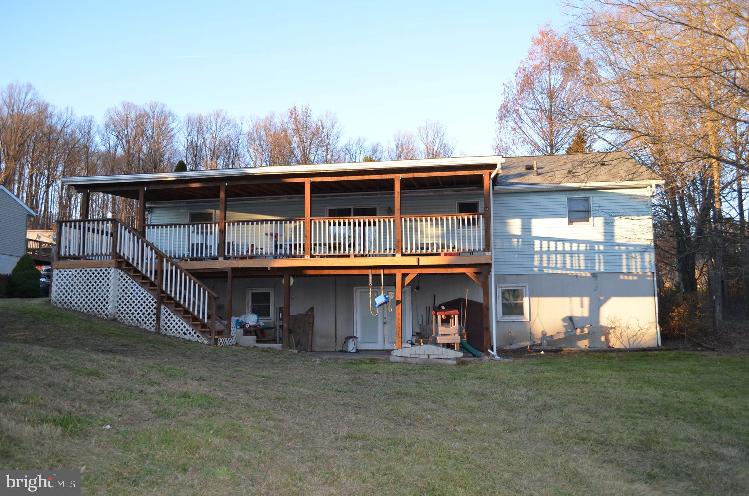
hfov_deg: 67.5
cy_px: 248
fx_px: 561
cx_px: 374
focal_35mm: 27
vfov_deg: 47.7
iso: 200
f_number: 3.5
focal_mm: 18
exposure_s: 1/160
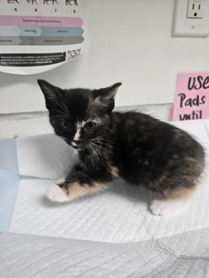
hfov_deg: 58.9
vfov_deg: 73.9
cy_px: 139
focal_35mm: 23
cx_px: 104
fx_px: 185
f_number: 1.8
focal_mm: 5.4
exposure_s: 1/120
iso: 320
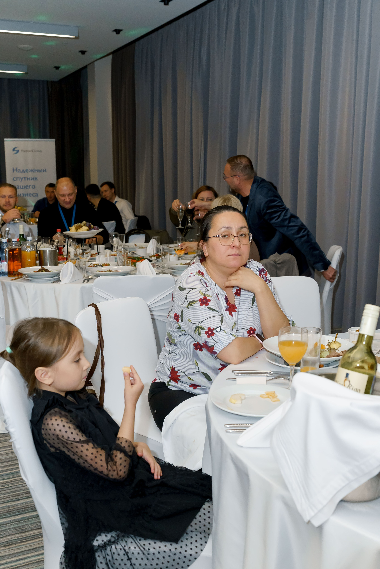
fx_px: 617
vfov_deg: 49.6
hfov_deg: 34.2
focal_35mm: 39
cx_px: 190
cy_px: 284
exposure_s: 1/125
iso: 3200
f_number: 5.6
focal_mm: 39
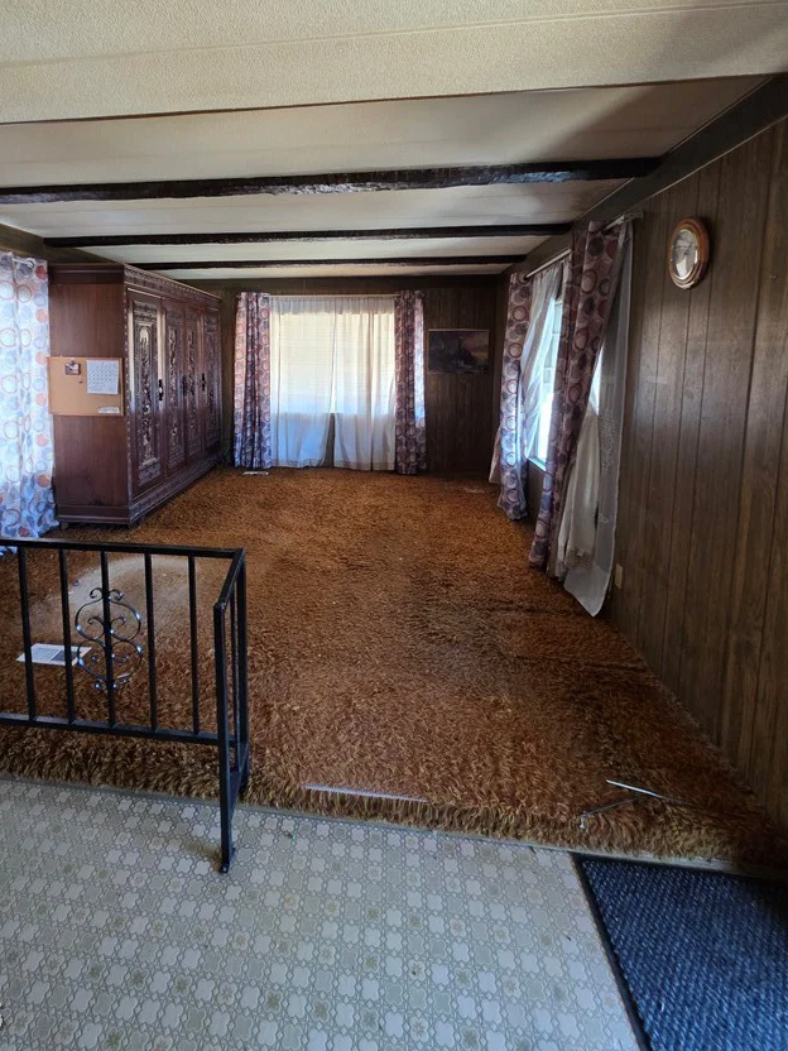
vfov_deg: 92.9
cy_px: 407
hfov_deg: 77.3
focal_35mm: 16
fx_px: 486
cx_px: 318
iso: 200
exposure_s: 1/60
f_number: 1.9
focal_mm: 2.2
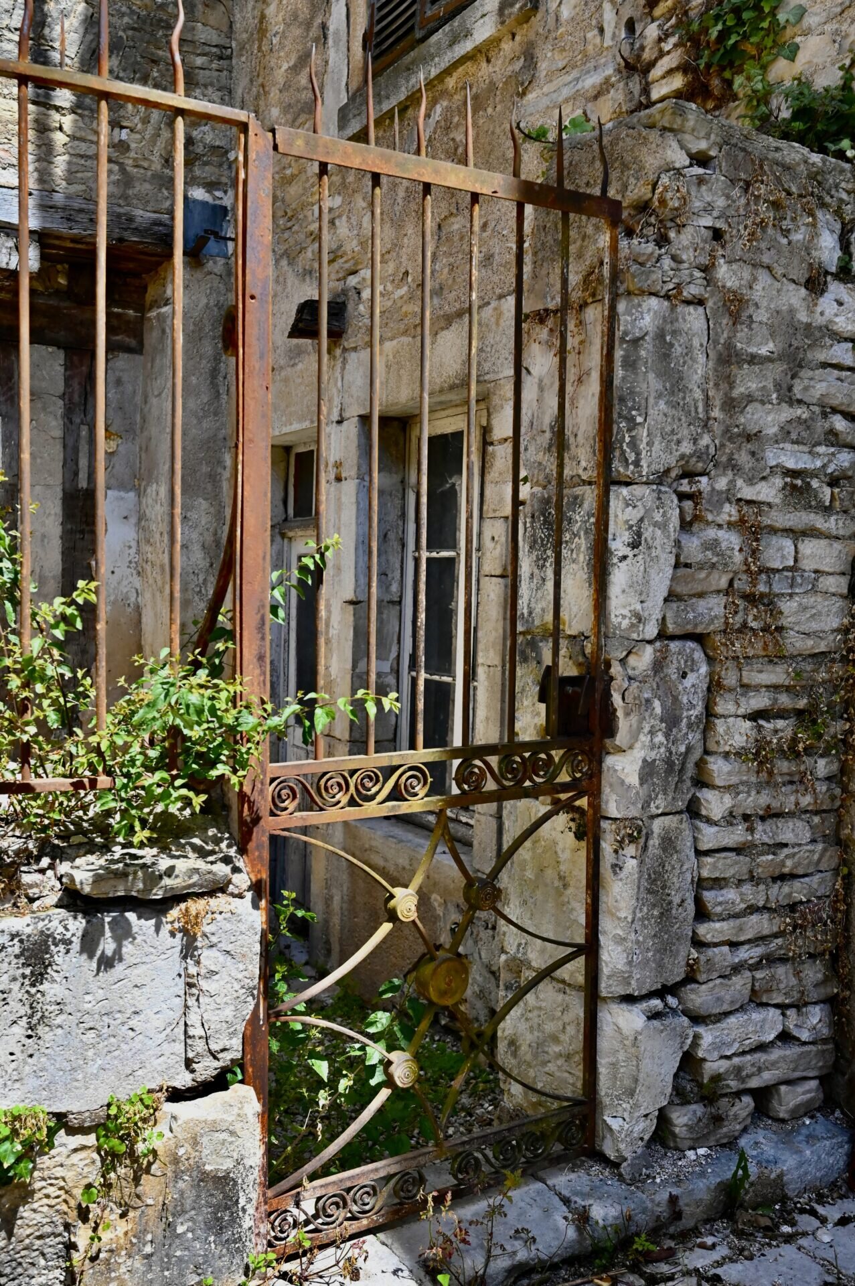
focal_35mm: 35
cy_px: 643
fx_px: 1249
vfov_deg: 54.5
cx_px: 428
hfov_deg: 37.8
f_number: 6.3
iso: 2000
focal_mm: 35
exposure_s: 1/3200
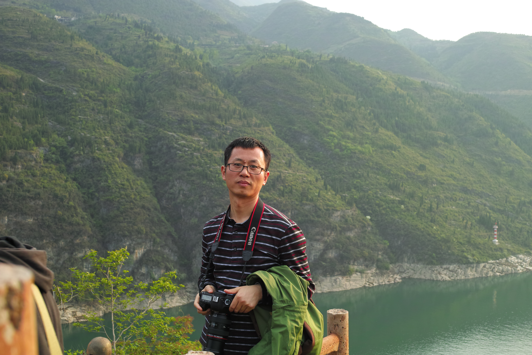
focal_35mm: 45
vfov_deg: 29.9
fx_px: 665
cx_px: 266
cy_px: 178
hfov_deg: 43.6
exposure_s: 1/80
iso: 100
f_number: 5.6
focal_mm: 30
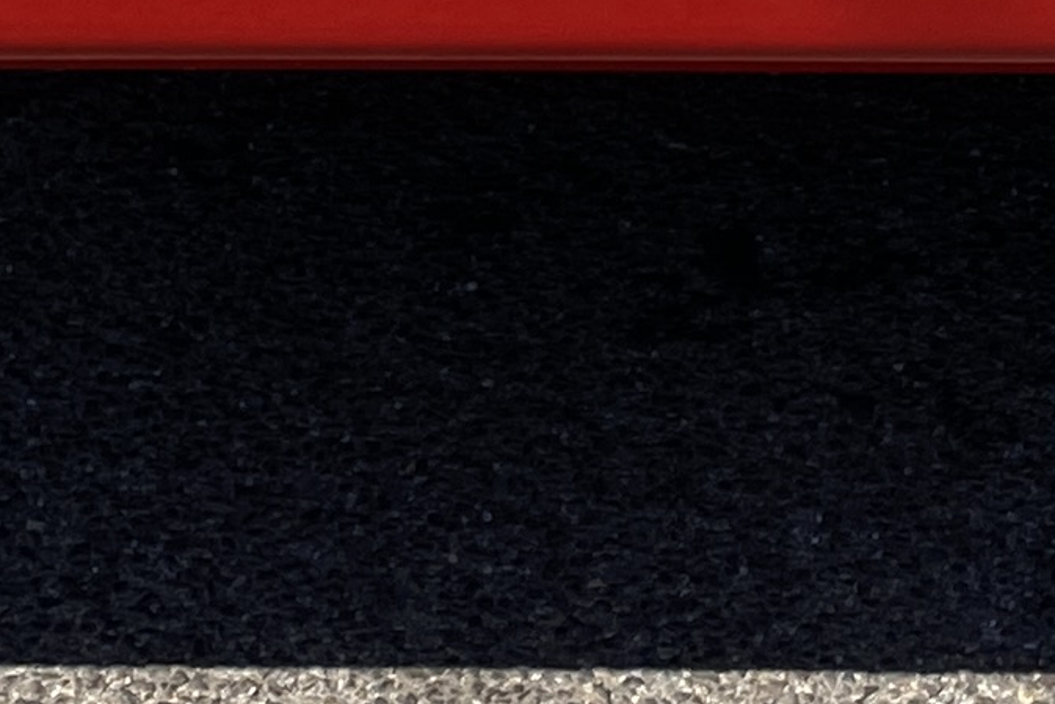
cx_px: 942
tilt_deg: -18.5
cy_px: -875
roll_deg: +0.1
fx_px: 4748
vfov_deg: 8.0
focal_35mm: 162
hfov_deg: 12.6
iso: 32
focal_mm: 4.25
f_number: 1.8
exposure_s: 1/2183
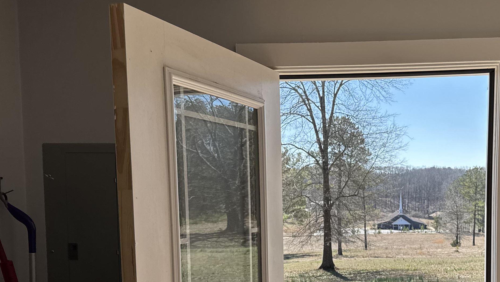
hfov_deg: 46.1
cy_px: 238
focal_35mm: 43
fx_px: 570
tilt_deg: -4.4
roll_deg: -0.2
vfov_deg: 27.0
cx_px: 358
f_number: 1.78
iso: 80
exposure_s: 1/1869
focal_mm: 6.76
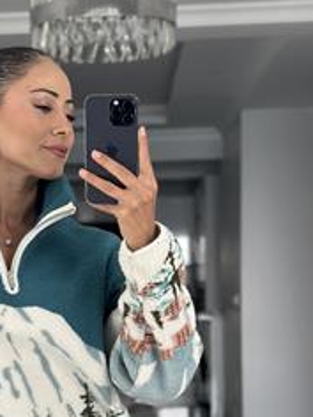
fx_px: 1242
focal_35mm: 103
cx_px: 21
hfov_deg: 14.2
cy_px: 383
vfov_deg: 18.7
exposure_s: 1/227
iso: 80
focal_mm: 6.86
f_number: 1.78
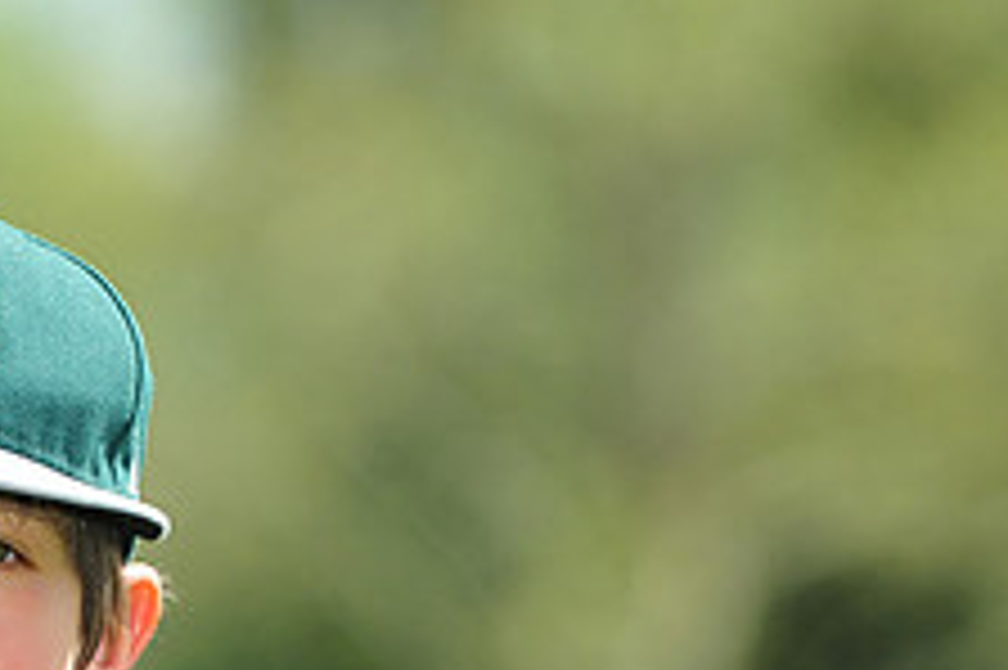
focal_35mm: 519
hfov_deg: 4.0
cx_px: -86
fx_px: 14521
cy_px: 809
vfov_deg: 2.6
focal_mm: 200
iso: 400
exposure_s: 1/1600
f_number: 5
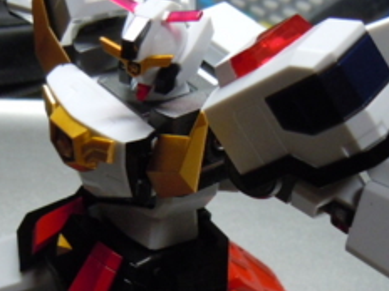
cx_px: 201
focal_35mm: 88
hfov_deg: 22.3
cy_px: 232
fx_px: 989
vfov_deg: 16.7
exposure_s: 1/60
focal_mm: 6.2
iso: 320
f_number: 3.6
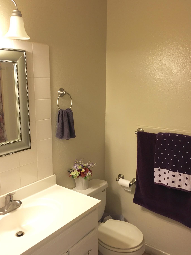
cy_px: 129
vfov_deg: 56.8
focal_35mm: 32
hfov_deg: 44.1
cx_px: 91
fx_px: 236
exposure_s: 1/30
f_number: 2.2
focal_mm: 4.15
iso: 64
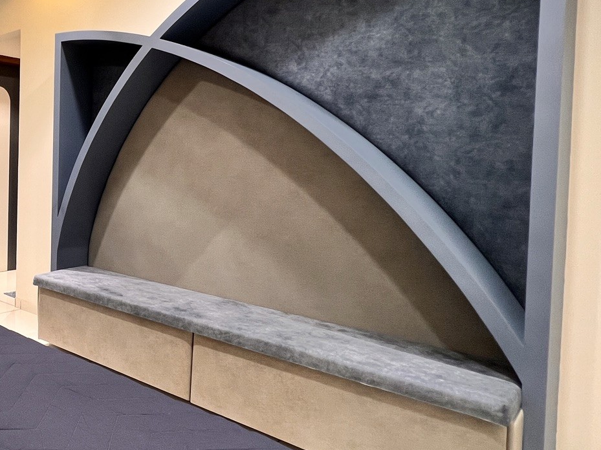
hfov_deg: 50.7
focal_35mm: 28
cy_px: 177
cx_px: -5
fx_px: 486
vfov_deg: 49.4
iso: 200
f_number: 1.8
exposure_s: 1/100
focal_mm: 1.57
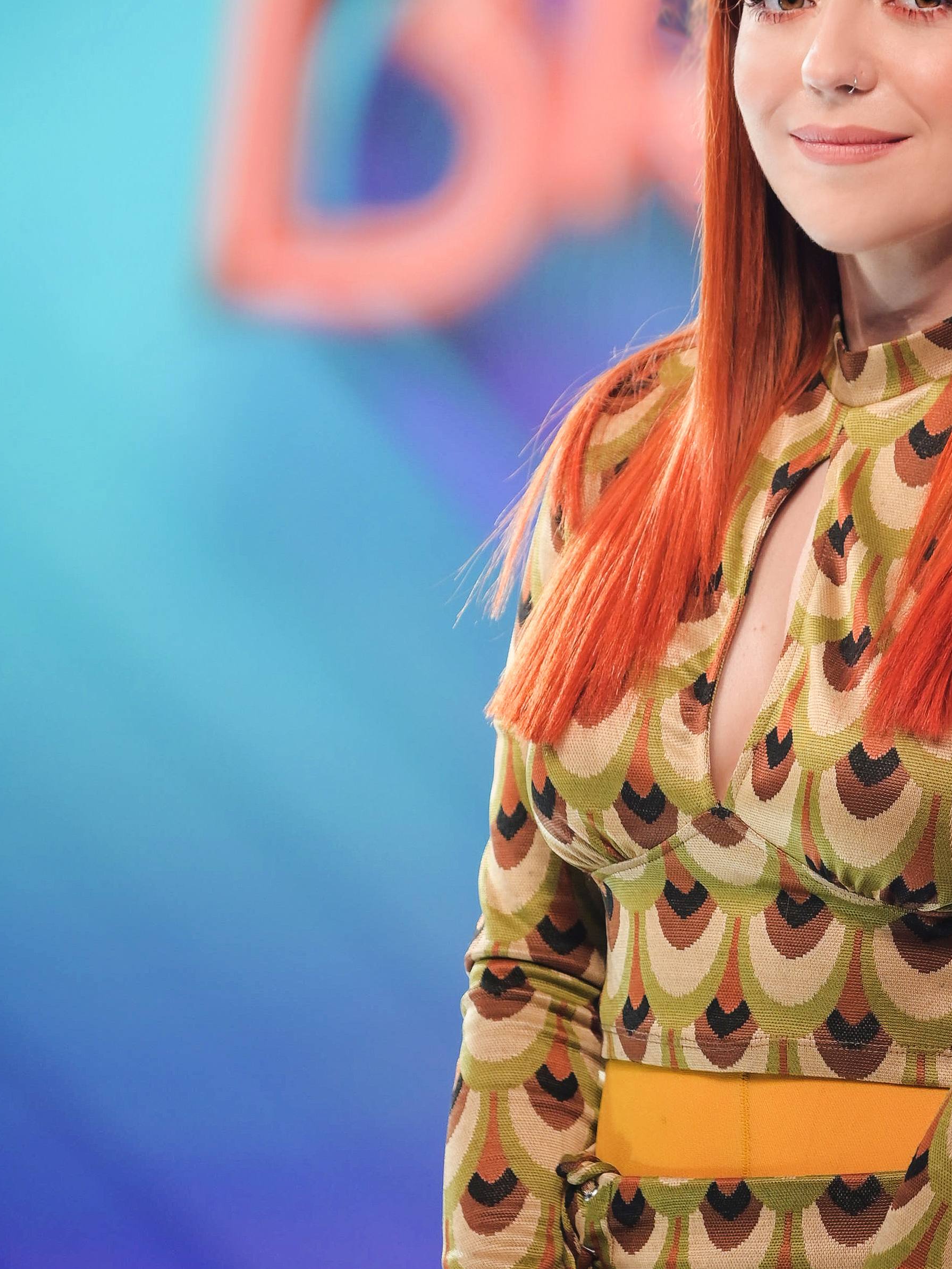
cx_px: 925
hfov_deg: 3.3
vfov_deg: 4.3
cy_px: 474
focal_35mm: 457
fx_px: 16758
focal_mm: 190
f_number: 2.8
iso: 400
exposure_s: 1/320
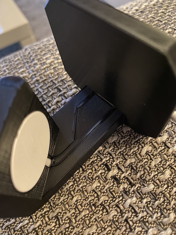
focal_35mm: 26
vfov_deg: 67.3
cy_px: 118
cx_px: 88
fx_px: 176
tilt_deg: -57.7
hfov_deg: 53.1
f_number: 1.8
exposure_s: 1/17
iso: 1000
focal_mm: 4.25
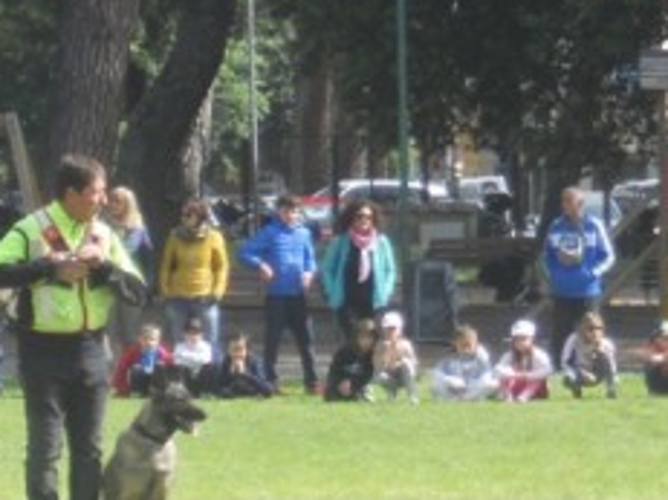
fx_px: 5767
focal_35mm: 299
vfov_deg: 5.0
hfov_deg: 6.6
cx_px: 72
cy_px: 329
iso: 80
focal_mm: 19.6
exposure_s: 1/100
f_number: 5.9
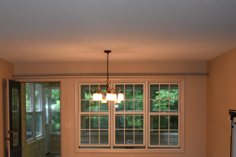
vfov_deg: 23.8
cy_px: 131
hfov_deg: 35.6
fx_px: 366
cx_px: 94
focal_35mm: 56
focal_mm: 21
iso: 800
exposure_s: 1/125
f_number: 3.8
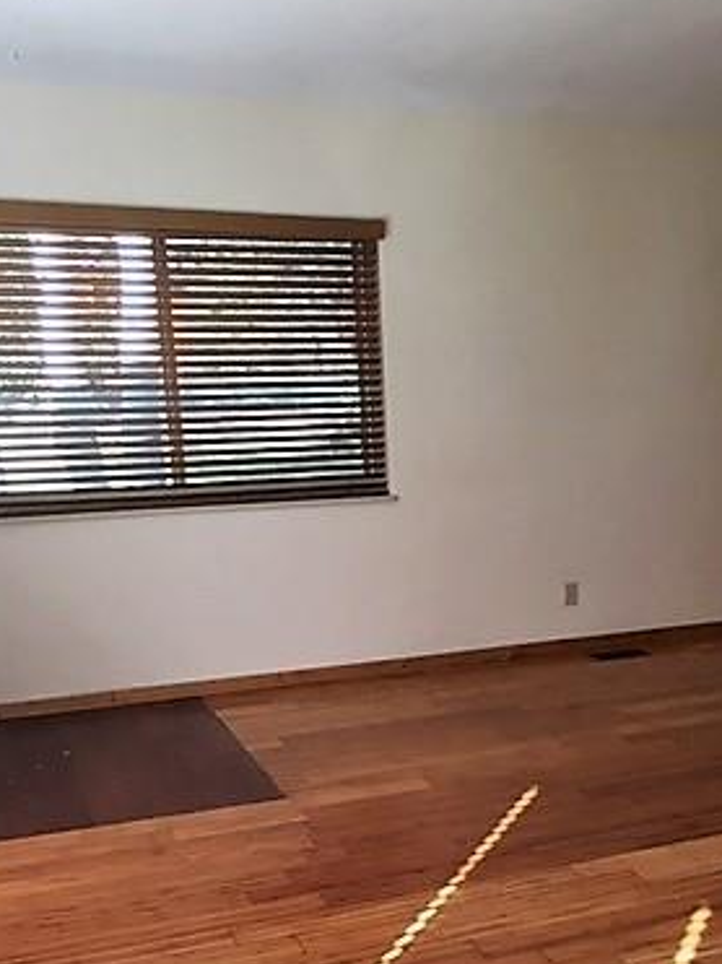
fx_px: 1391
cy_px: 668
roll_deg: +0.9
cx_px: 610
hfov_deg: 28.3
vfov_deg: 37.6
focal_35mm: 50
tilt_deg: -13.9
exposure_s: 1/30
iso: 25
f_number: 2.2
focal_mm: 4.15
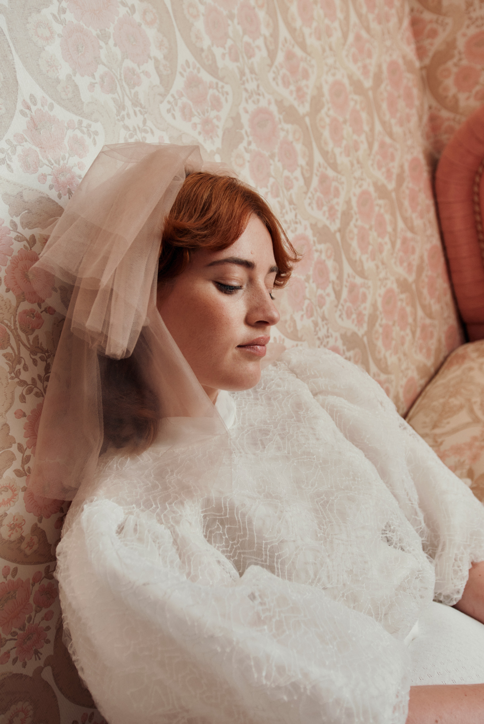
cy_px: 362
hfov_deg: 37.9
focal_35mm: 35
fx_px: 705
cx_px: 242
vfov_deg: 54.4
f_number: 5
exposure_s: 1/160
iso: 800
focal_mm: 35
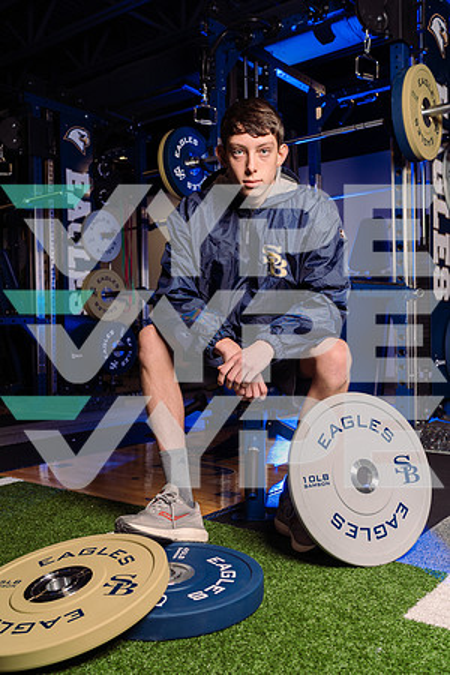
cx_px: 225
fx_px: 656
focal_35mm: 35
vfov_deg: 54.4
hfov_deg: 37.9
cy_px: 338
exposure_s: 1/250
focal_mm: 35
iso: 100
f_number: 5
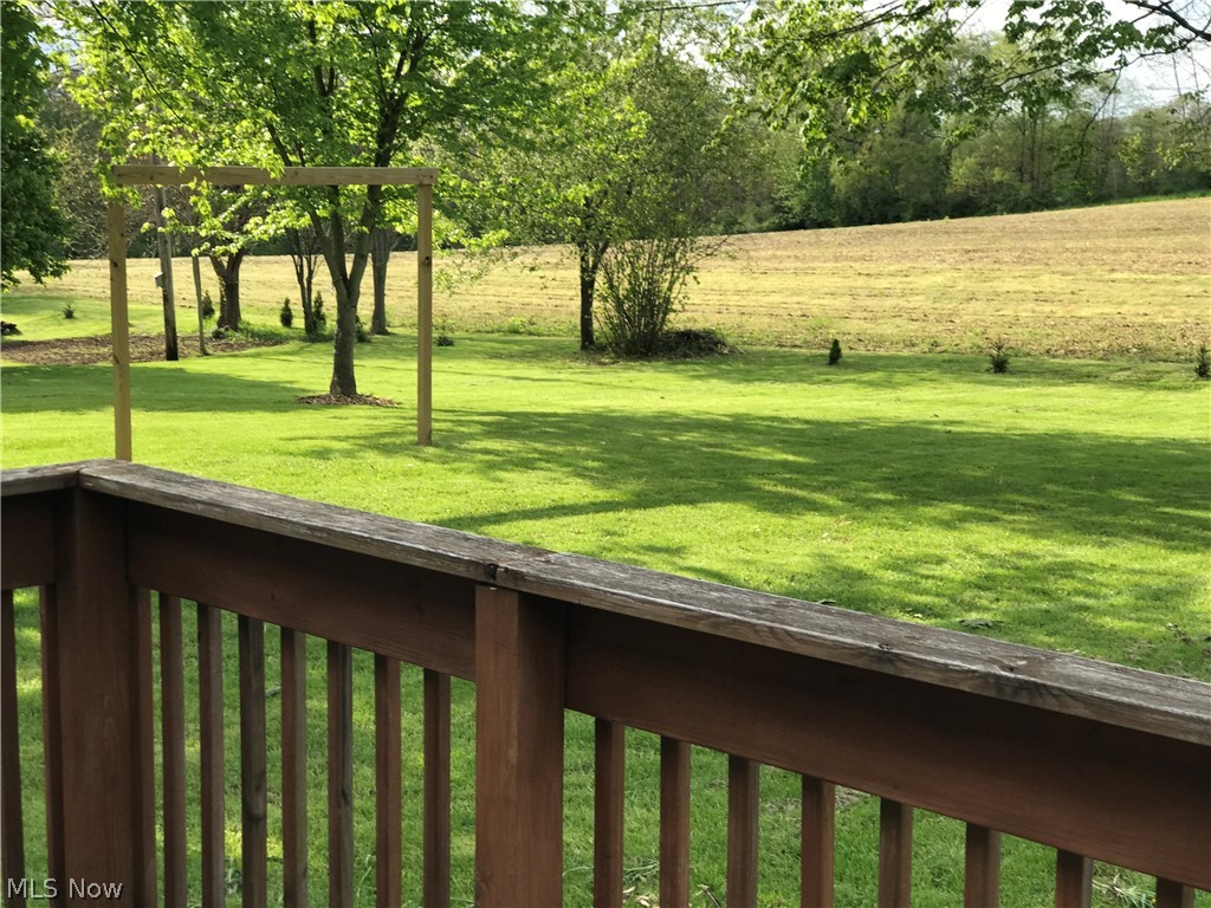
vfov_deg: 25.7
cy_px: 454
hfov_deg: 33.8
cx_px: 606
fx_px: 1994
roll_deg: -1.3
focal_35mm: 57
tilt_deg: -7.6
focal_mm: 6.6
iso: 20
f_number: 2.8
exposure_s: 1/320
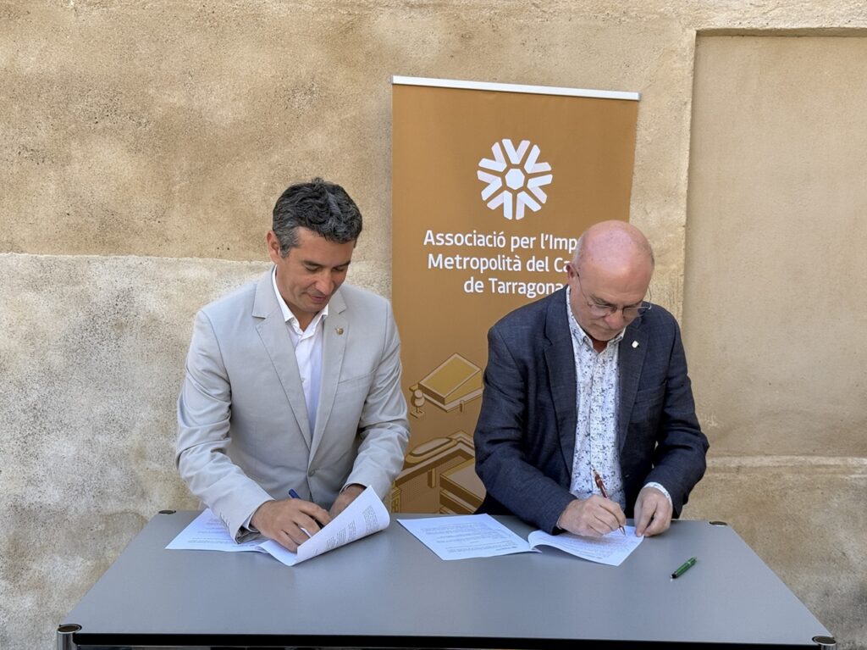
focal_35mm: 48
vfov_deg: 30.2
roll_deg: -1.1
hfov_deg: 39.7
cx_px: 434
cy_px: 325
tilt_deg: -5.4
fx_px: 1202
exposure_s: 1/561
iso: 64
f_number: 1.78
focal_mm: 6.76
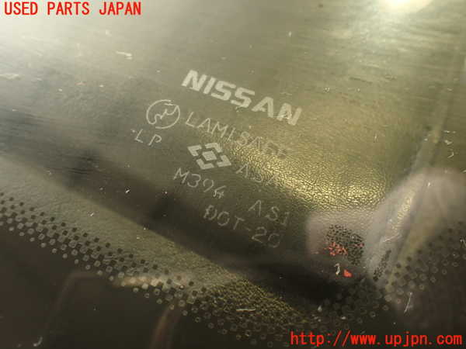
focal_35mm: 32
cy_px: 174
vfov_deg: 44.2
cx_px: 233
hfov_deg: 56.8
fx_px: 431
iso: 200
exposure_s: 1/30
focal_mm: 5.79
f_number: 2.4
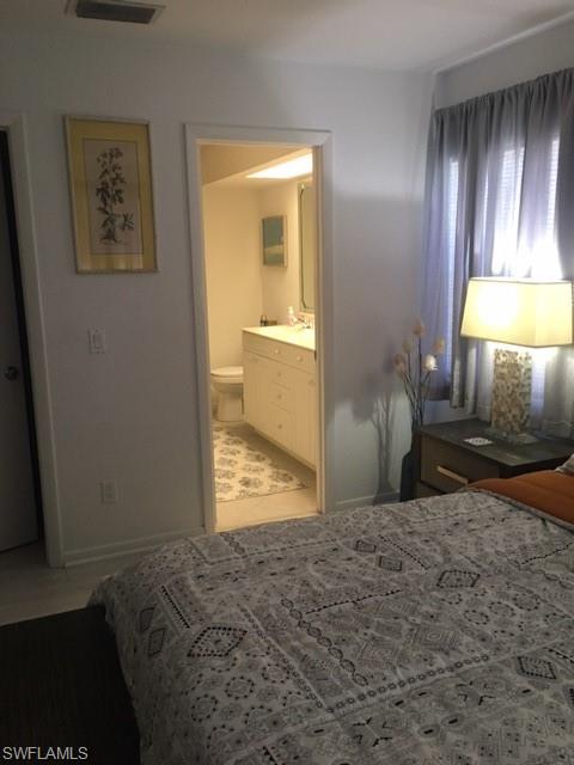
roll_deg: +0.7
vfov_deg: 61.7
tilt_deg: -9.0
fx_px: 641
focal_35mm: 29
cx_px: 287
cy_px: 382
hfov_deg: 48.2
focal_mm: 4.15
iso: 100
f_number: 2.2
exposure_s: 1/30
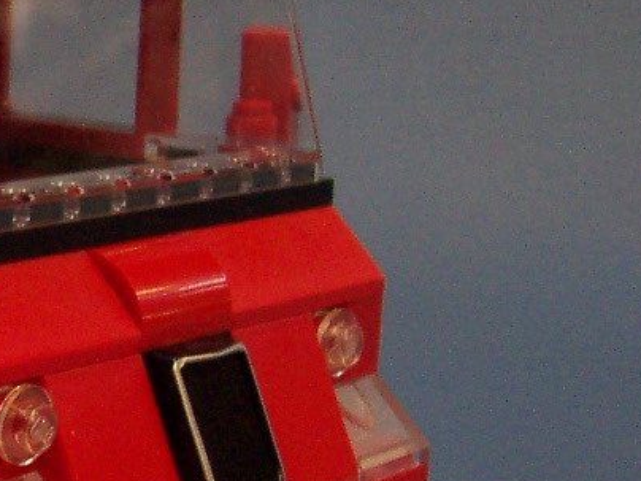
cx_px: -289
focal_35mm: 110
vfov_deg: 13.4
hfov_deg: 16.5
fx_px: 2037
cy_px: 346
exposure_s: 1/30
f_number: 2.8
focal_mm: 5.6
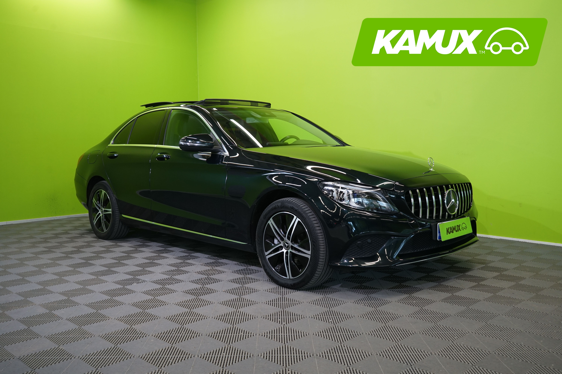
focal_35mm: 33
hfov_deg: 57.2
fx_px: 515
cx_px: 281
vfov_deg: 40.0
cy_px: 187
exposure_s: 1/40
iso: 640
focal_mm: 33
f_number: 6.3
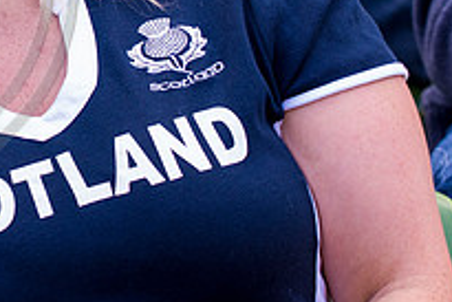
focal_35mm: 288
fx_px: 3618
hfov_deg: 7.1
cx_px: -150
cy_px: -25
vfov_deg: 4.8
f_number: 5.6
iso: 640
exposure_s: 1/250
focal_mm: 102
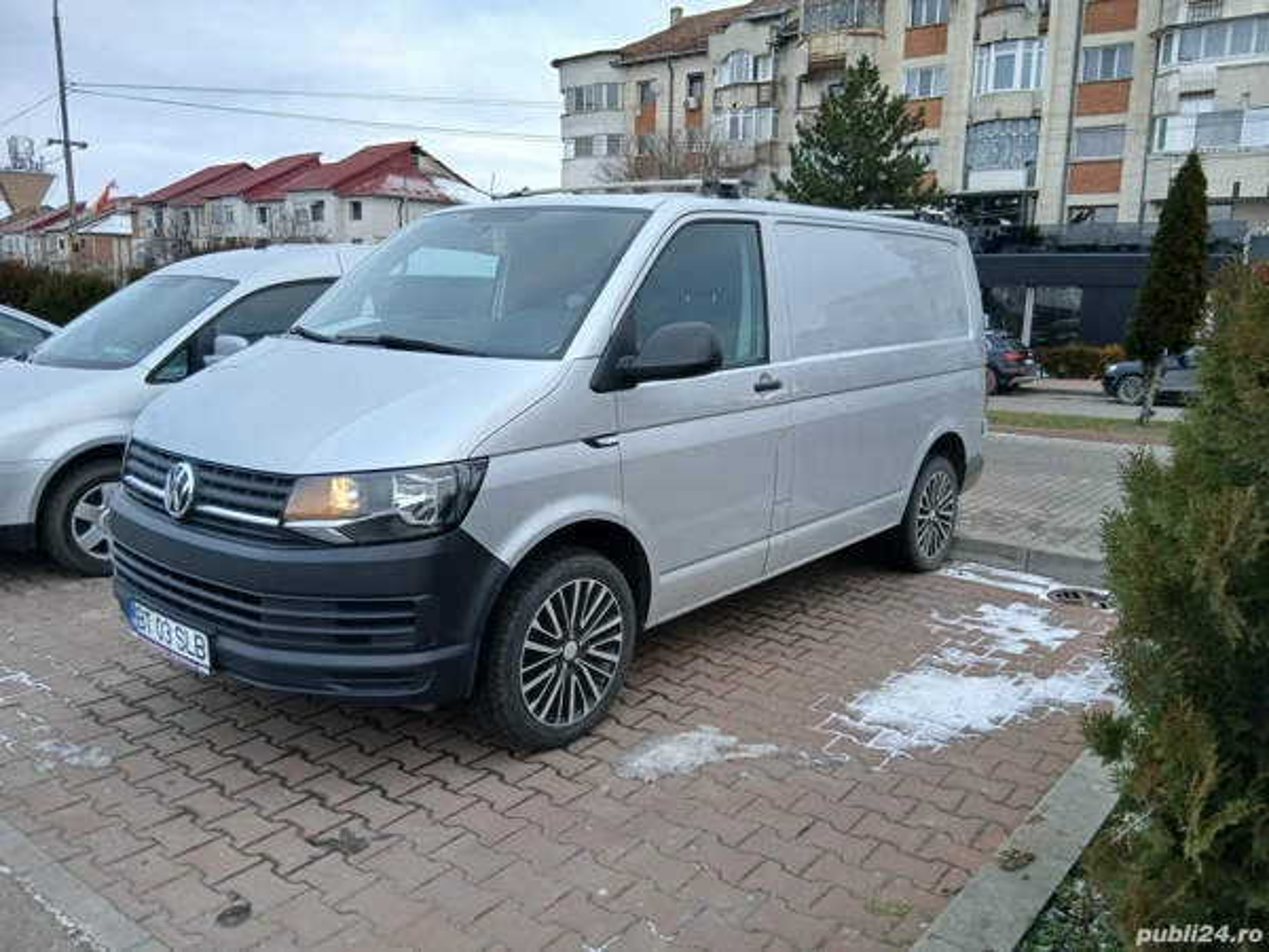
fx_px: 953
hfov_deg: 67.3
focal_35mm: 26
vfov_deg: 53.1
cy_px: 476
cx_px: 634
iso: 20
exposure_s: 1/50
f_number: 1.8
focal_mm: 3.98
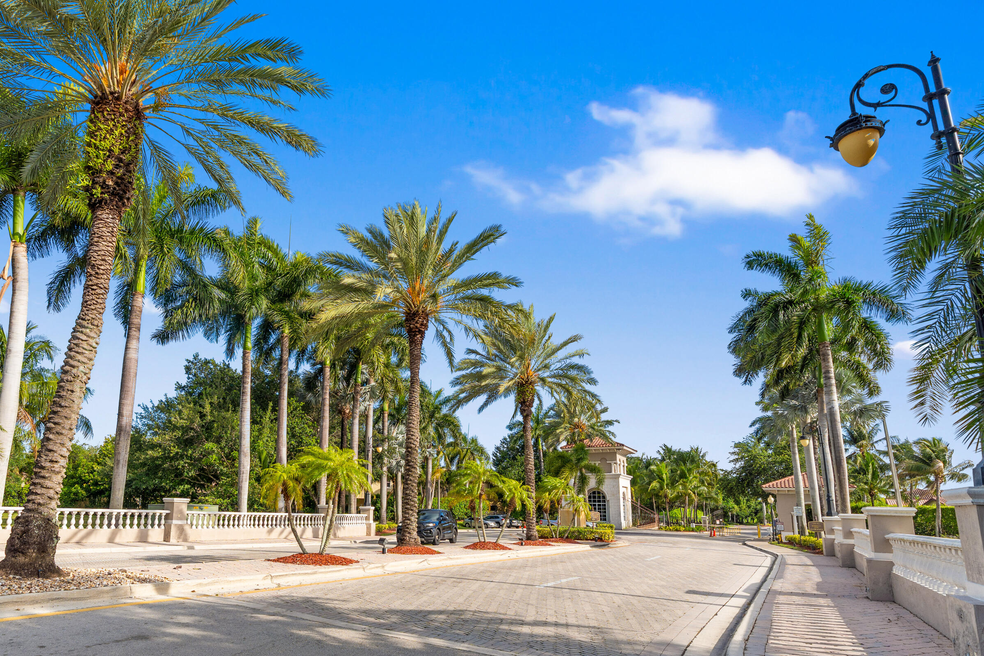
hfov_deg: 82.6
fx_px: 547
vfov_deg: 61.3
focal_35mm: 20
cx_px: 379
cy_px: 400
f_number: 5
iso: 100
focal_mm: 16
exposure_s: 1/60
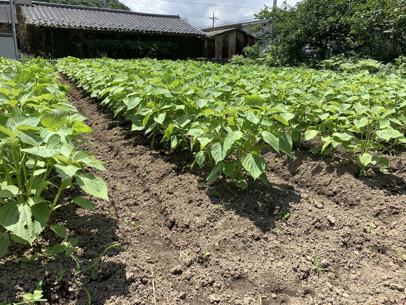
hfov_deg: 67.3
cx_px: 203
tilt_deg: -15.9
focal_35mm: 26
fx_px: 305
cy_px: 152
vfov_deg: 53.1
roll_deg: -0.4
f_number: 1.8
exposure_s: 1/1585
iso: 25
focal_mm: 4.25
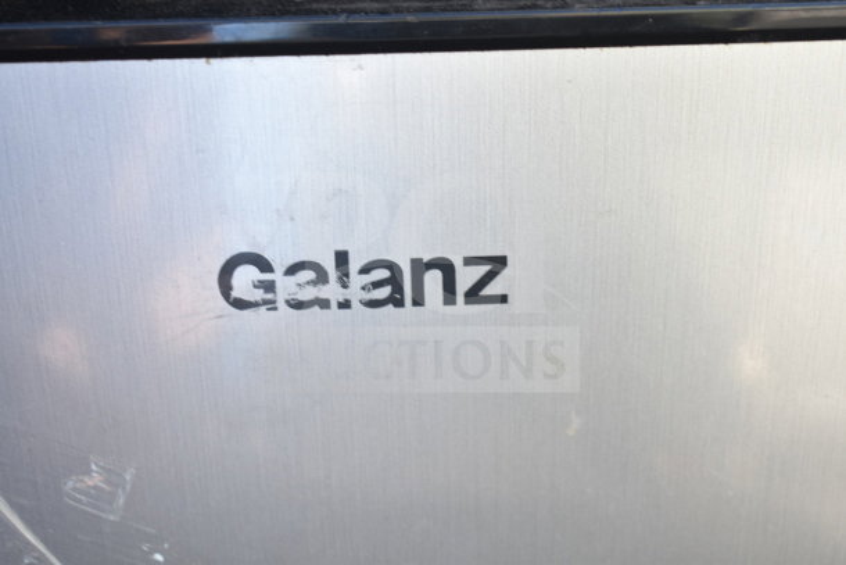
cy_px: 282
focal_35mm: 57
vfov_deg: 23.8
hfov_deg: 35.0
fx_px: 1340
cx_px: 423
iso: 200
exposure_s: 1/100
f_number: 5
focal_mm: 38
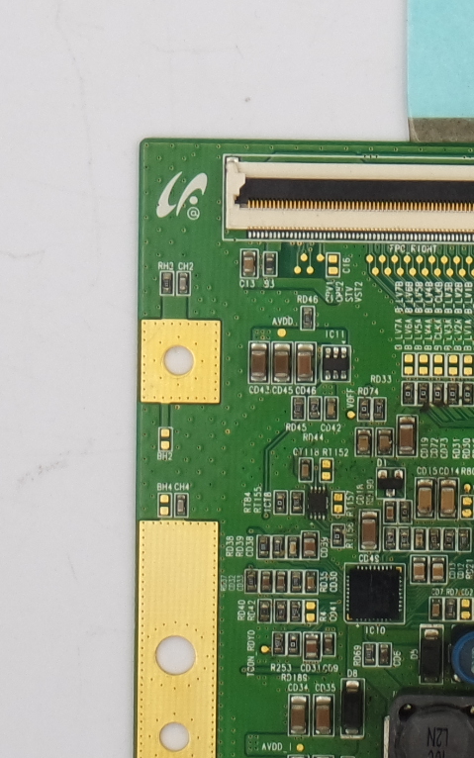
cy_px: 117
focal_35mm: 202
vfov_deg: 10.3
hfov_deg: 6.4
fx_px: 4174
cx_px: 736
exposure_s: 1/125
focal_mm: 19
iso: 160
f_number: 5.6
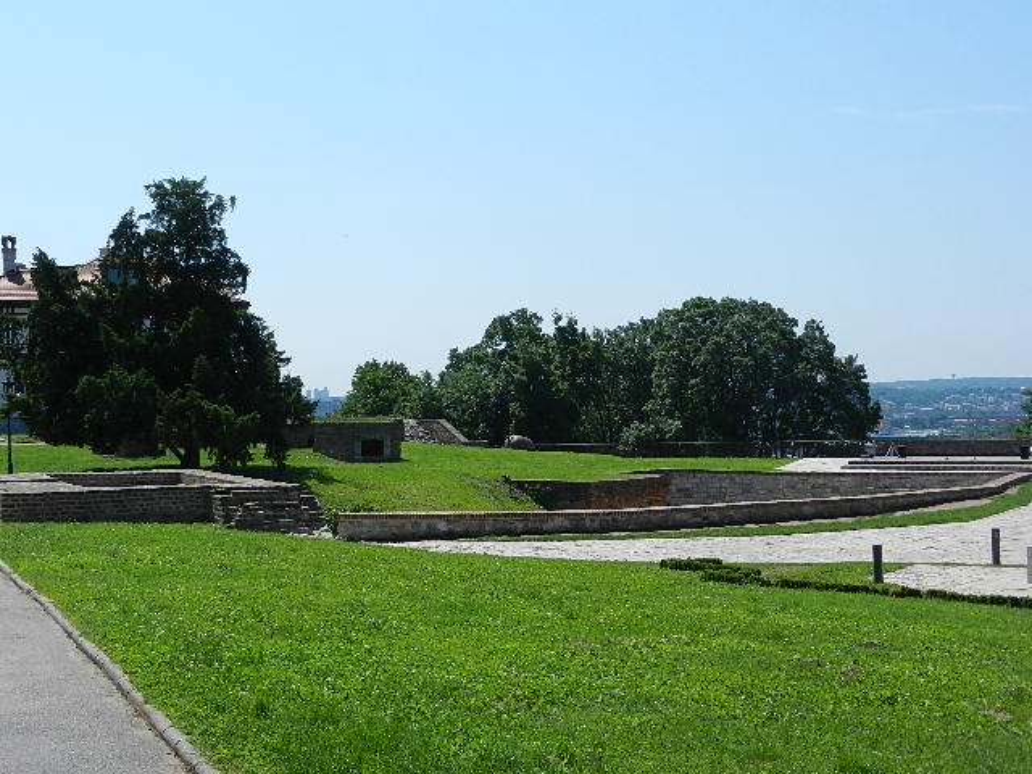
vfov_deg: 32.2
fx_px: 1342
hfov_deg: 42.1
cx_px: 516
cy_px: 387
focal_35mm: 45
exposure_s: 1/1600
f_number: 4.2
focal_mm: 8.2
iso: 160
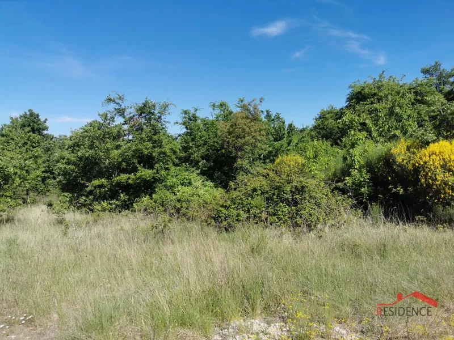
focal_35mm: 27
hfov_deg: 65.3
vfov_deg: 51.4
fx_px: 354
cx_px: 227
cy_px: 170
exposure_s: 1/4484
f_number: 1.6
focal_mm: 5.56
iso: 50
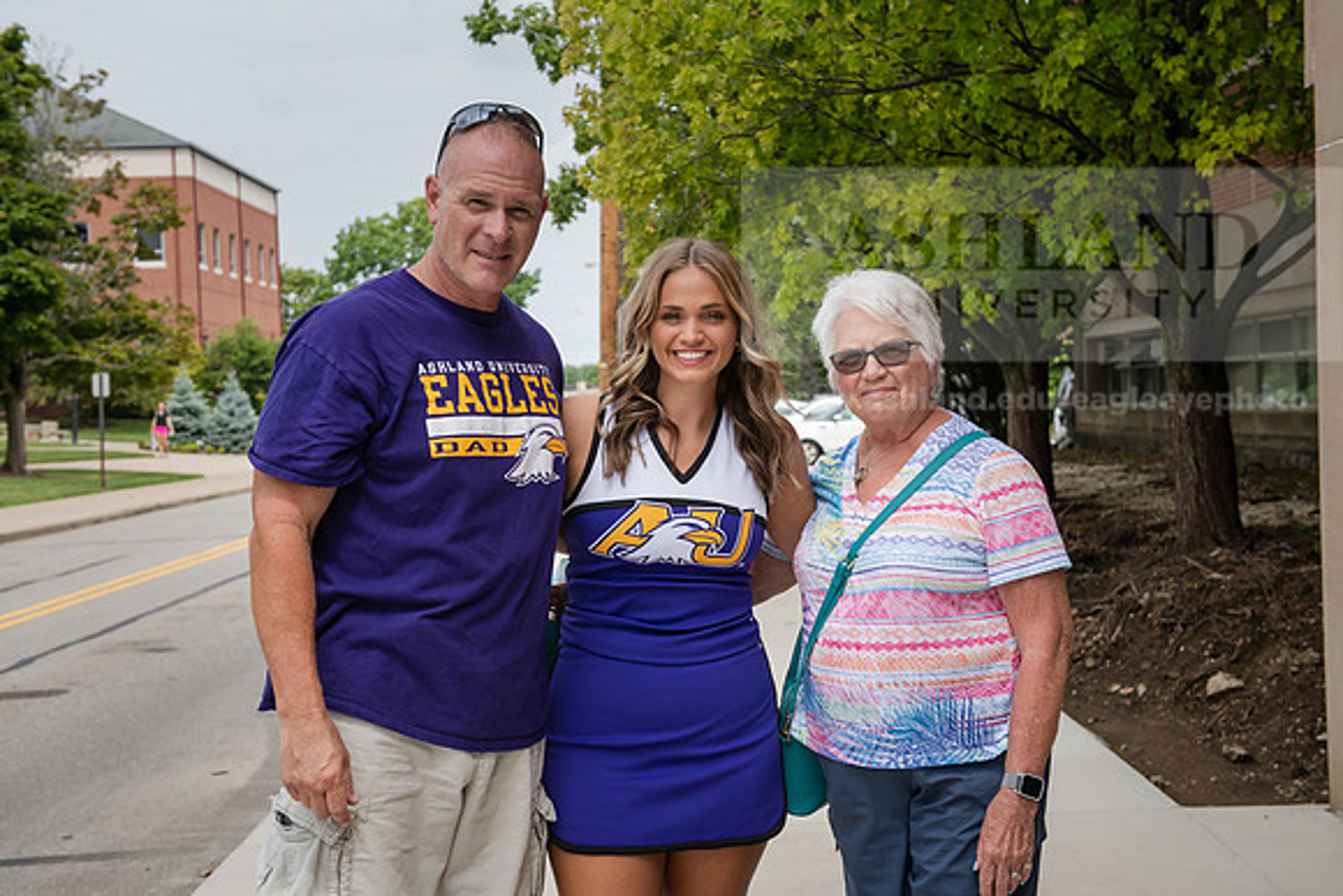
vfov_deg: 24.6
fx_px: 2052
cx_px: 672
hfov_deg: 36.2
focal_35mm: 55
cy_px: 448
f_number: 6.3
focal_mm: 55
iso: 200
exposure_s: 1/400
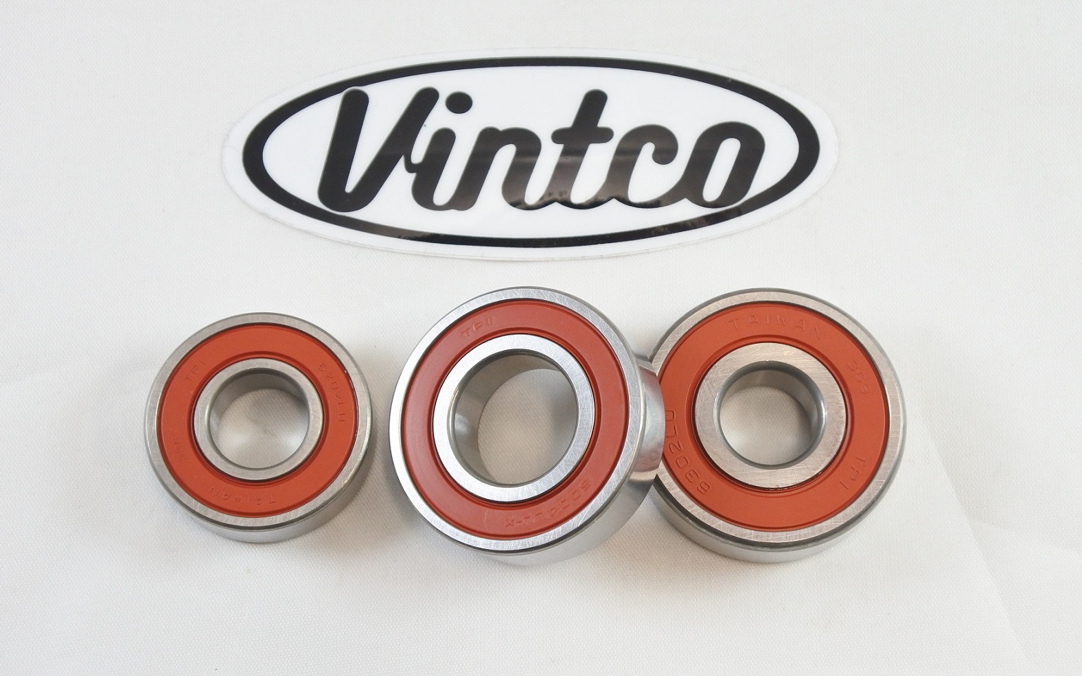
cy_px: 325
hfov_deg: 35.1
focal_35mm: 58
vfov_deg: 22.4
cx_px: 539
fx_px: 1710
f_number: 4.8
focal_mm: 21
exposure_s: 1/125
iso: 640
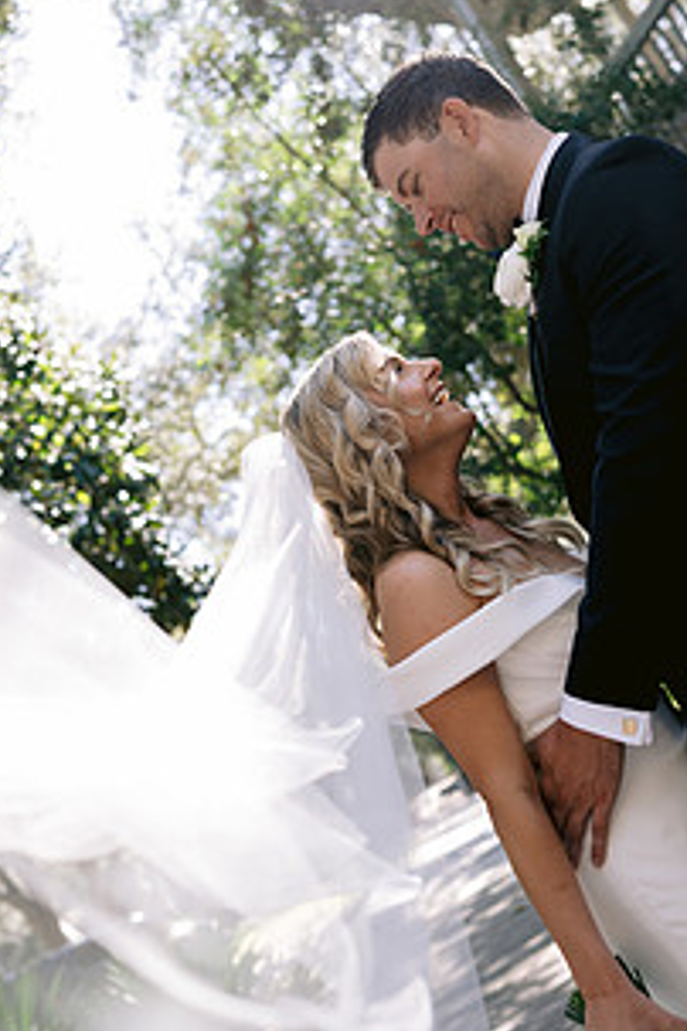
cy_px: 555
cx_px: 299
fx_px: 1488
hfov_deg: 26.0
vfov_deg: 38.2
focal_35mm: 52
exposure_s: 1/320
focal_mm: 35
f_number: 2.8
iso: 200
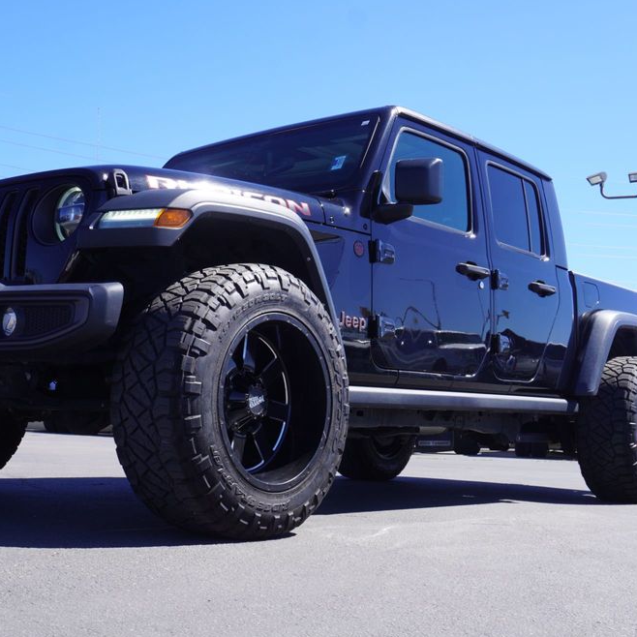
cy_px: 314
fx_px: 951
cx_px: 229
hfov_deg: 36.8
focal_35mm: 46
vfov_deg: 37.0
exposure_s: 1/125
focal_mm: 23
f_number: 8
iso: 100
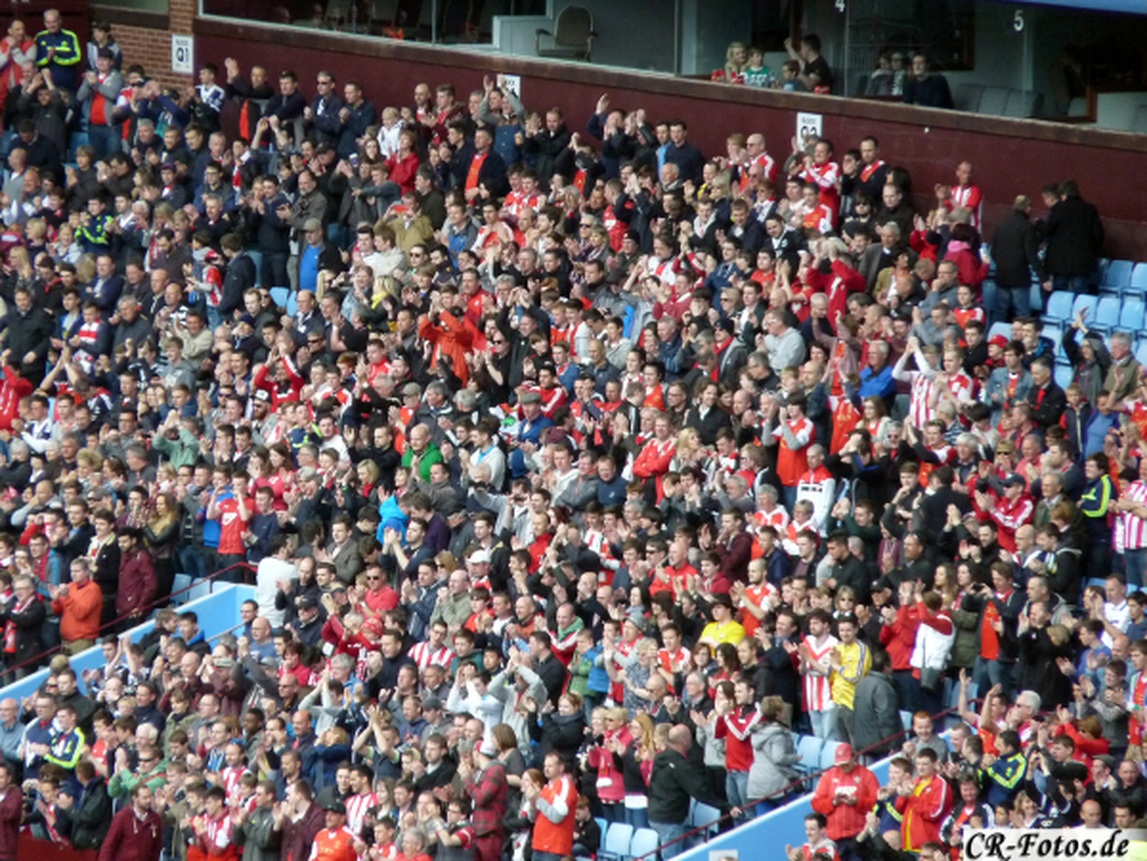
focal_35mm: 486
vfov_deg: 3.1
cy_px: 430
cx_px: 574
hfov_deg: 4.1
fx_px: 16104
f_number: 4.4
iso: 400
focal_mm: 86.4
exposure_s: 1/500
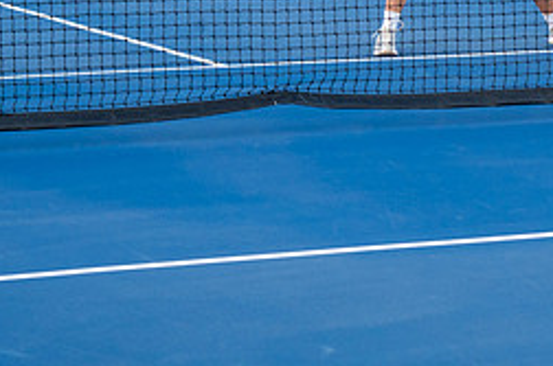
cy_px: -87
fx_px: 2760
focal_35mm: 180
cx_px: 356
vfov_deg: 7.5
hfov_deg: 11.4
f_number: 8
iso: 1600
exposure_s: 1/400
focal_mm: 65
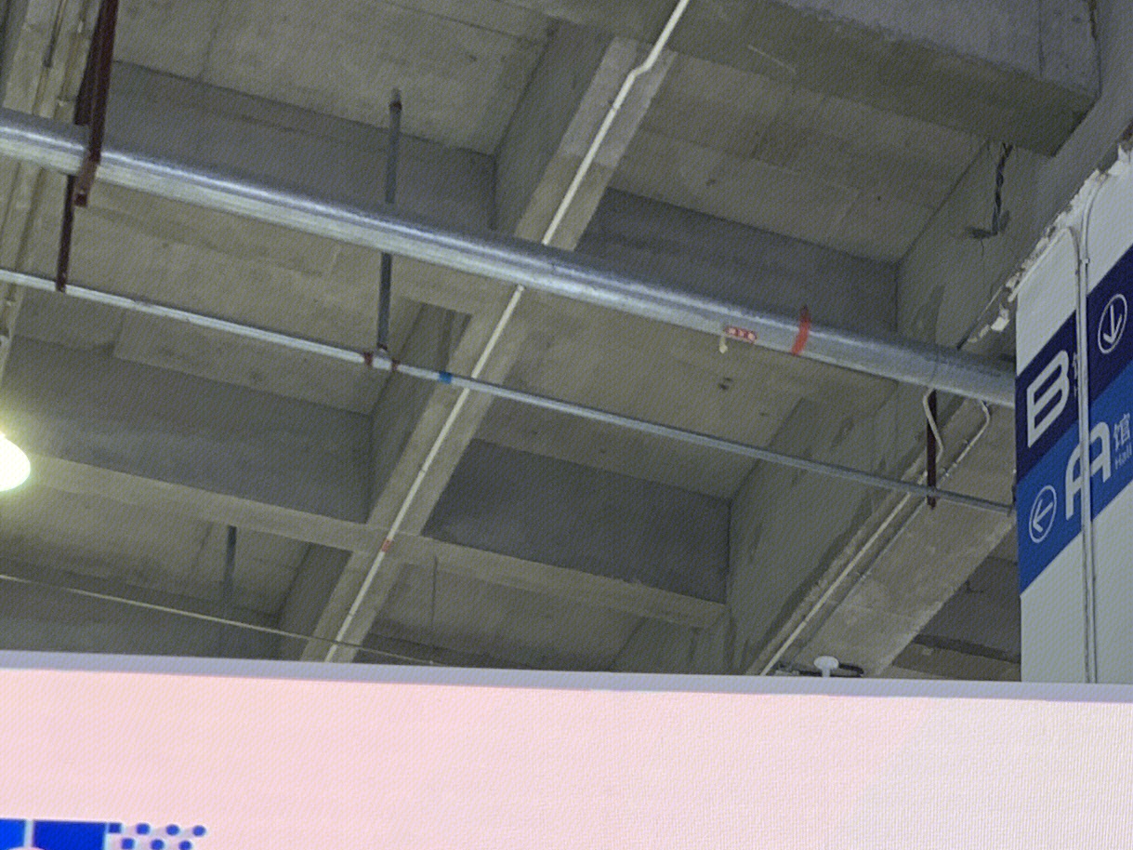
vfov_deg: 16.0
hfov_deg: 22.7
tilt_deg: +20.7
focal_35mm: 86
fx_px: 2815
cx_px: 729
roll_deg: -1.4
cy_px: 1206
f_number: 1.8
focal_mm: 4.25
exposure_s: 1/100
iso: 40
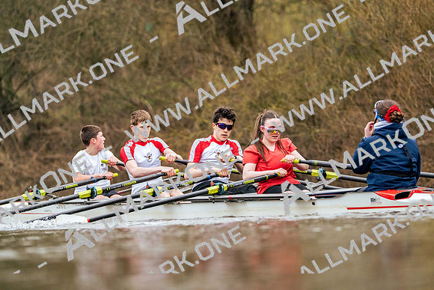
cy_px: 145
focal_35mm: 385
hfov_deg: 5.4
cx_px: 217
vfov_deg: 3.6
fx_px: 4642
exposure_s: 1/2000
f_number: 6.3
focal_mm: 385
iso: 4000
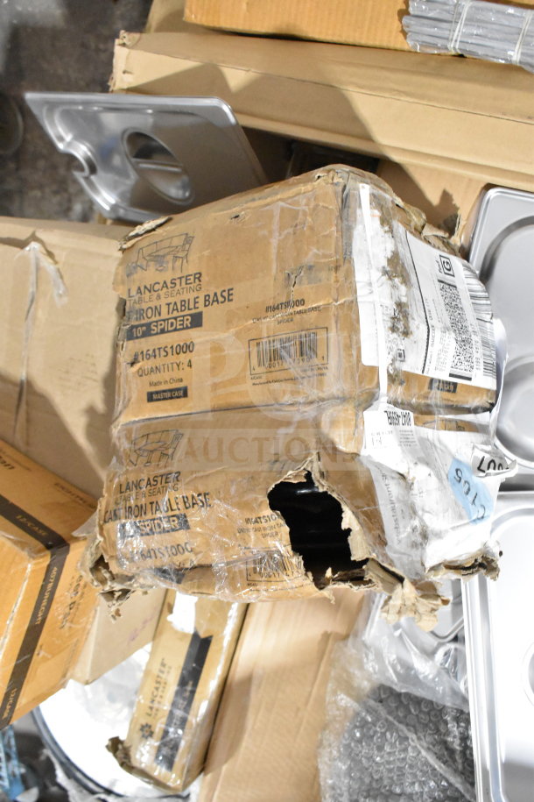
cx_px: 267
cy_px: 401
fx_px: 768
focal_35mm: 34
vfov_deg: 55.1
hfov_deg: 38.4
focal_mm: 23
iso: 6400
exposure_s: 1/160
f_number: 6.3
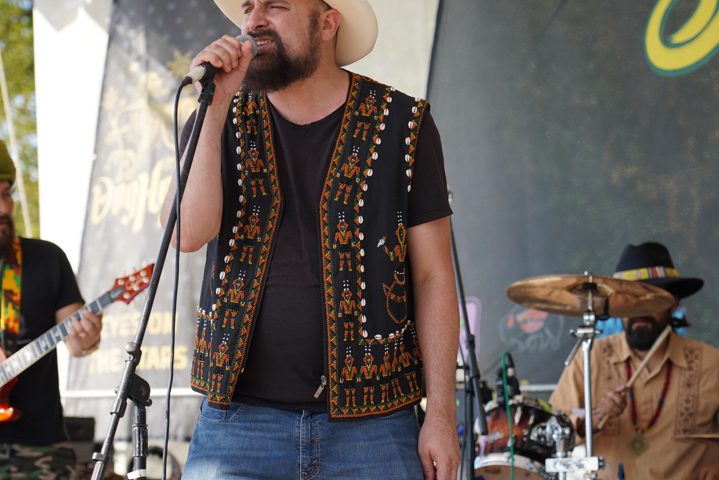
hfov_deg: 14.9
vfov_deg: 9.9
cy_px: 223
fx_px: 2756
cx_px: 278
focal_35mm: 138
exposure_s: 1/200
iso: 100
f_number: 4.5
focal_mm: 105
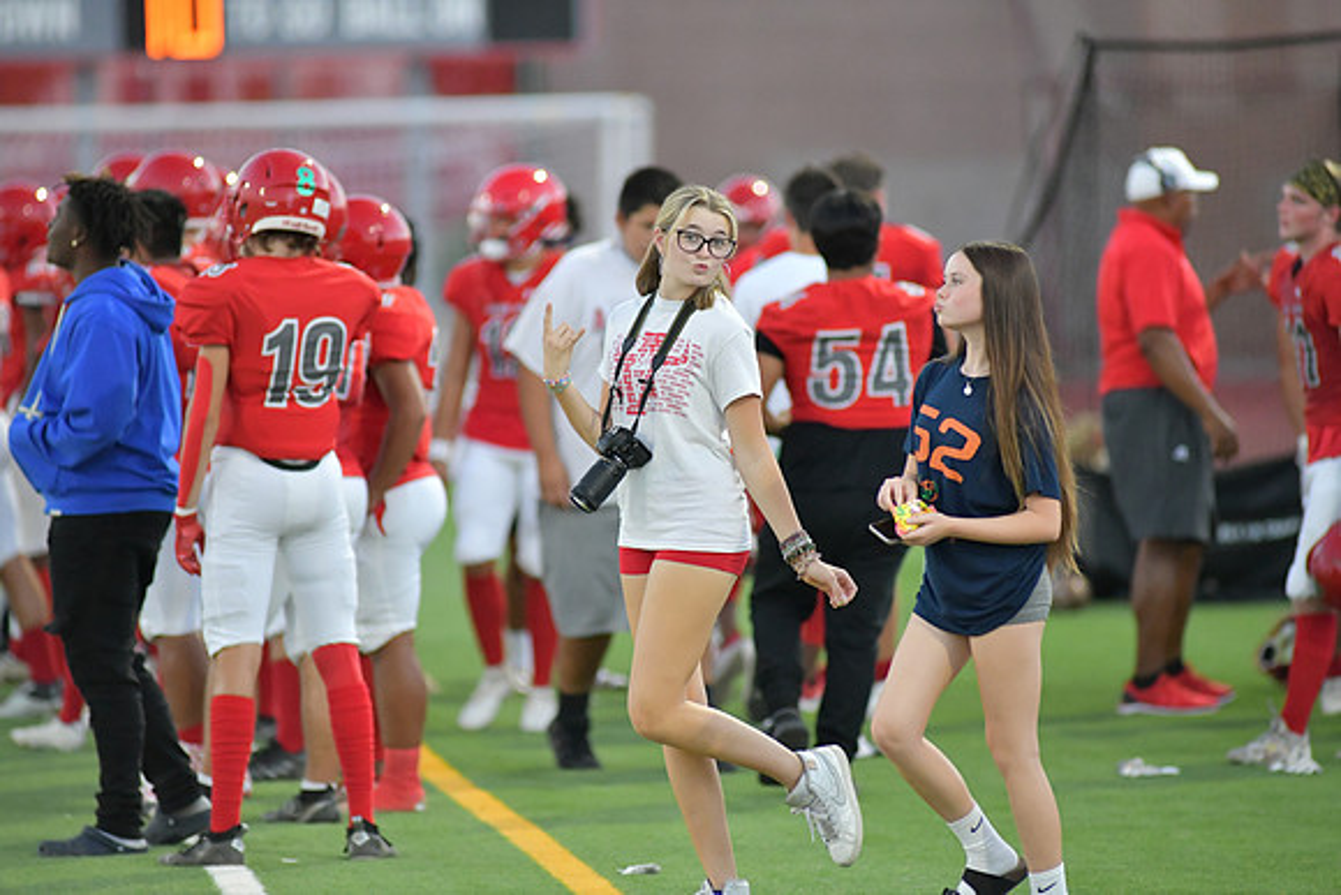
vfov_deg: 4.6
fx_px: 11177
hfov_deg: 6.9
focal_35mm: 300
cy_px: 448
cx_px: 670
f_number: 3.5
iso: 5000
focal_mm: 300
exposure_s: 1/1250
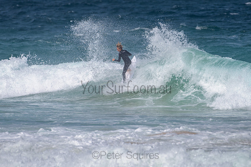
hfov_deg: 3.4
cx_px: 139
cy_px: 75
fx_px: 4277
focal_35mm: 613
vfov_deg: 2.2
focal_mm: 500
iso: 72
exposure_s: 1/2000
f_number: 5.6
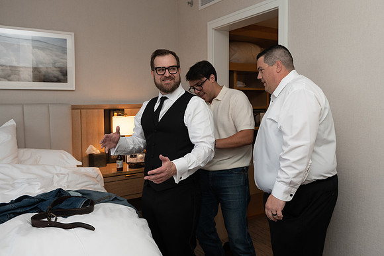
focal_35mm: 31
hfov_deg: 60.0
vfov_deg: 42.2
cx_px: 213
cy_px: 114
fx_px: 332
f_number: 4
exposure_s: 1/200
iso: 800
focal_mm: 28
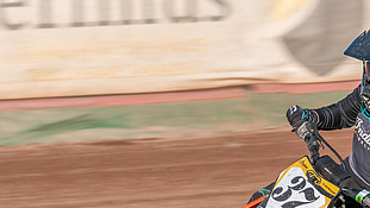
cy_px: 236
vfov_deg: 1.9
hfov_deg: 3.4
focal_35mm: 629
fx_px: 6172
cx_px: 247
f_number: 7.1
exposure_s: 1/200
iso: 100
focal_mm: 200
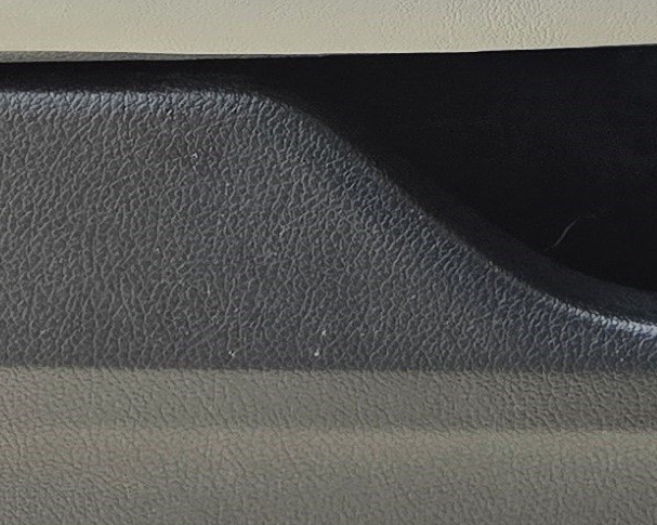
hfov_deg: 12.3
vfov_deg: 9.0
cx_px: 1042
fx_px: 2876
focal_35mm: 148
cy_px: -872
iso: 25
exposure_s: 1/260
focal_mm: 5.4
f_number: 1.8
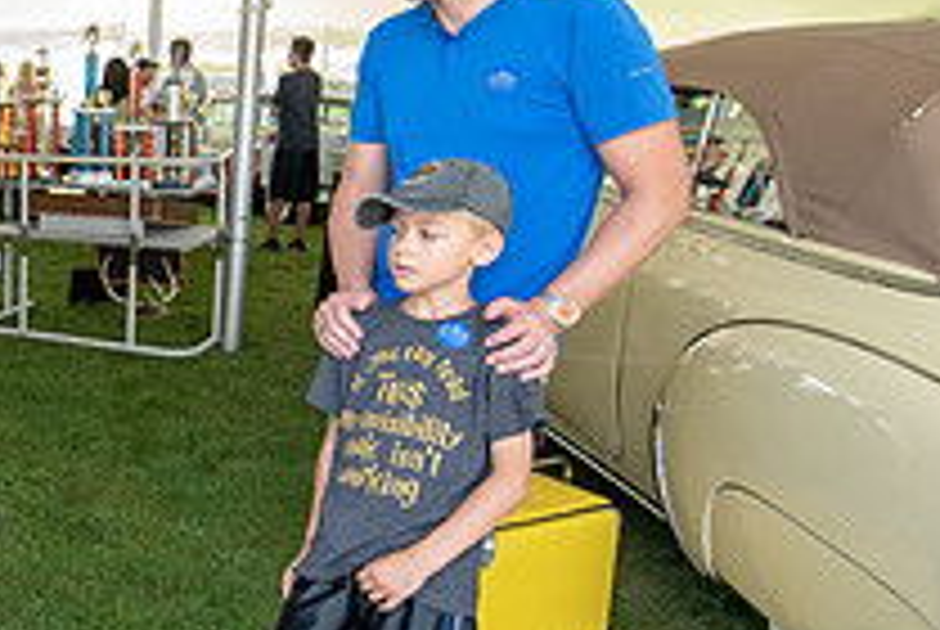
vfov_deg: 33.4
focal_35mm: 40
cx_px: -121
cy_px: 267
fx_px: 1046
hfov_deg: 38.8
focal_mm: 14
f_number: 5
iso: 1000
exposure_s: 1/200
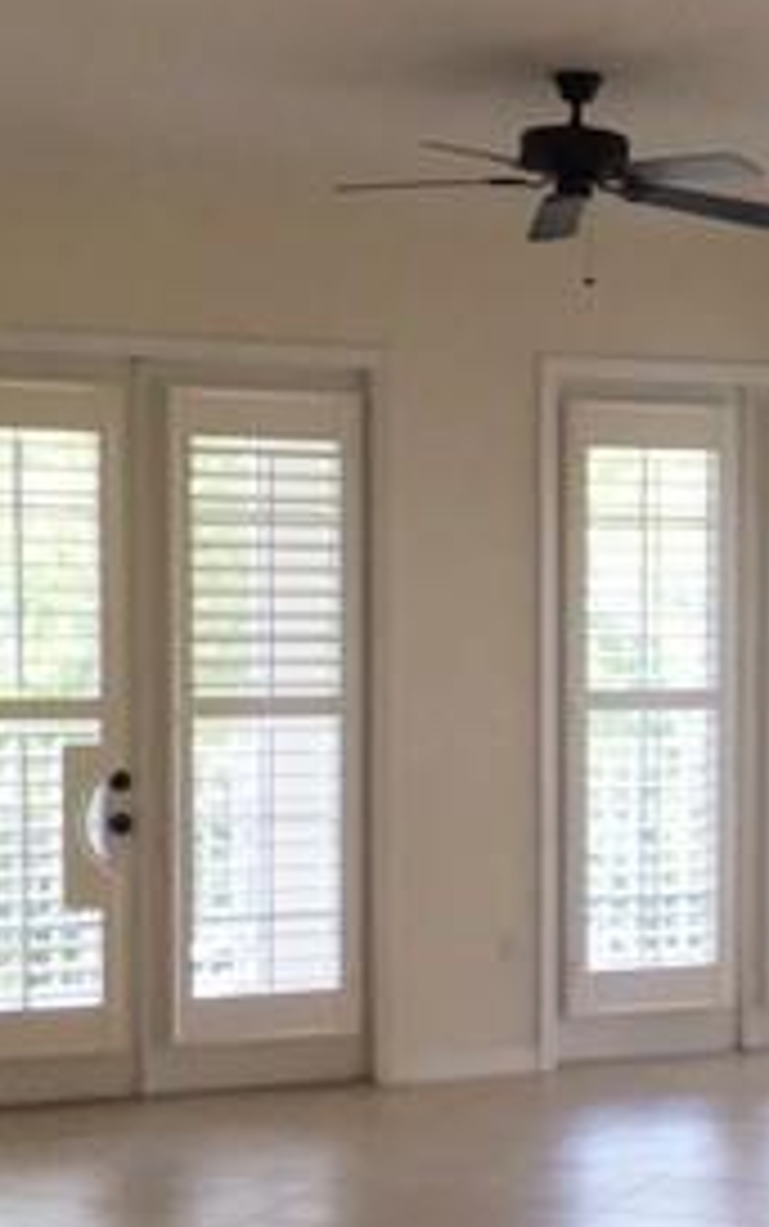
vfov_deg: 28.5
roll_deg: +0.3
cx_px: 706
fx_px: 2411
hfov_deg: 17.8
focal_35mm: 72
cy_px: 746
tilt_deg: -0.8
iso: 25
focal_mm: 4.15
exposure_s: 1/30
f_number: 2.2
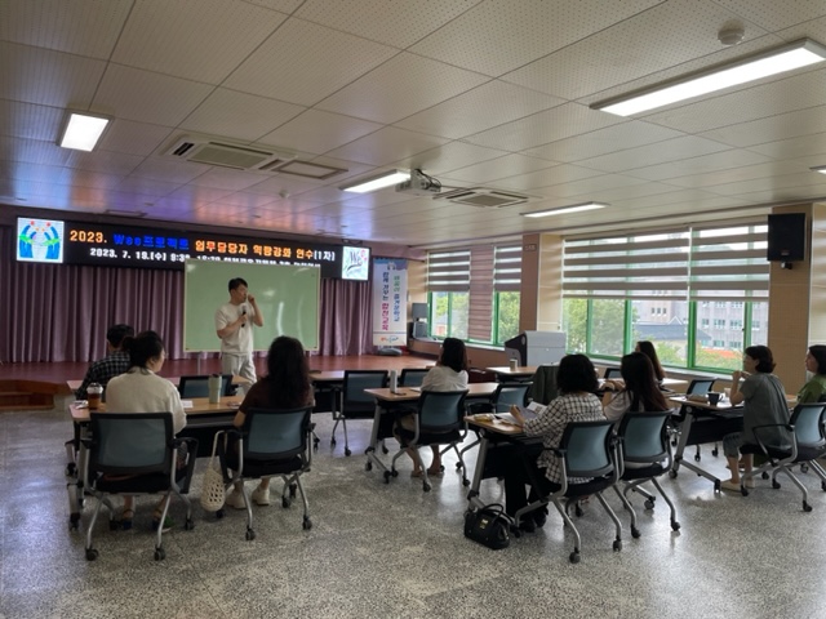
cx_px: 413
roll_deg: -2.2
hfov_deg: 67.3
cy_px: 310
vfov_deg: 53.1
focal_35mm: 26
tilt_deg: -0.5
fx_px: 620
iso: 32
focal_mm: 4.2
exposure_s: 1/227
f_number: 1.6
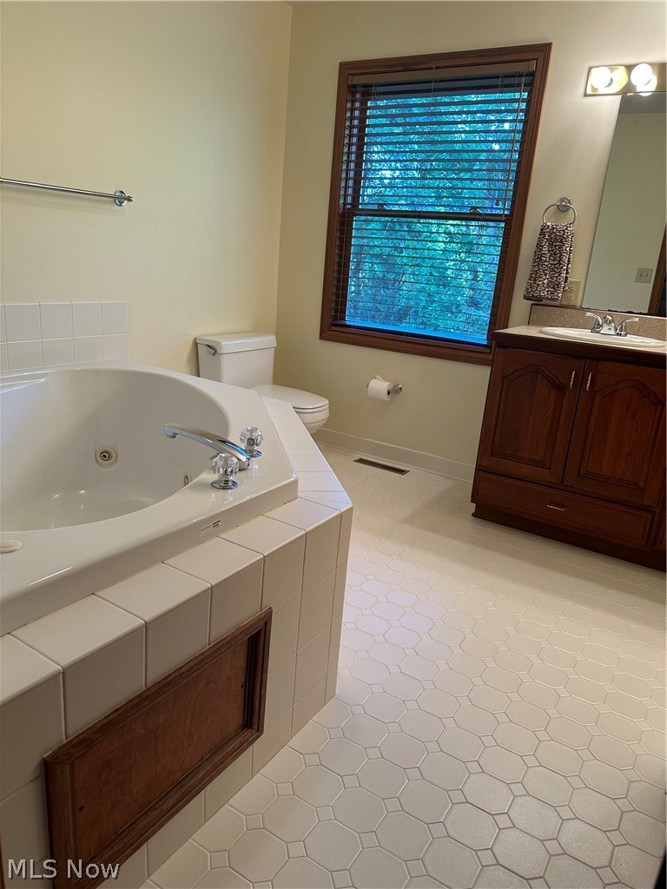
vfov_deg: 71.6
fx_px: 617
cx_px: 334
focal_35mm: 24
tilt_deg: -16.6
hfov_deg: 56.8
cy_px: 444
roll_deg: -4.6
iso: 100
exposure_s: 1/120
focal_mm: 6.86
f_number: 1.78
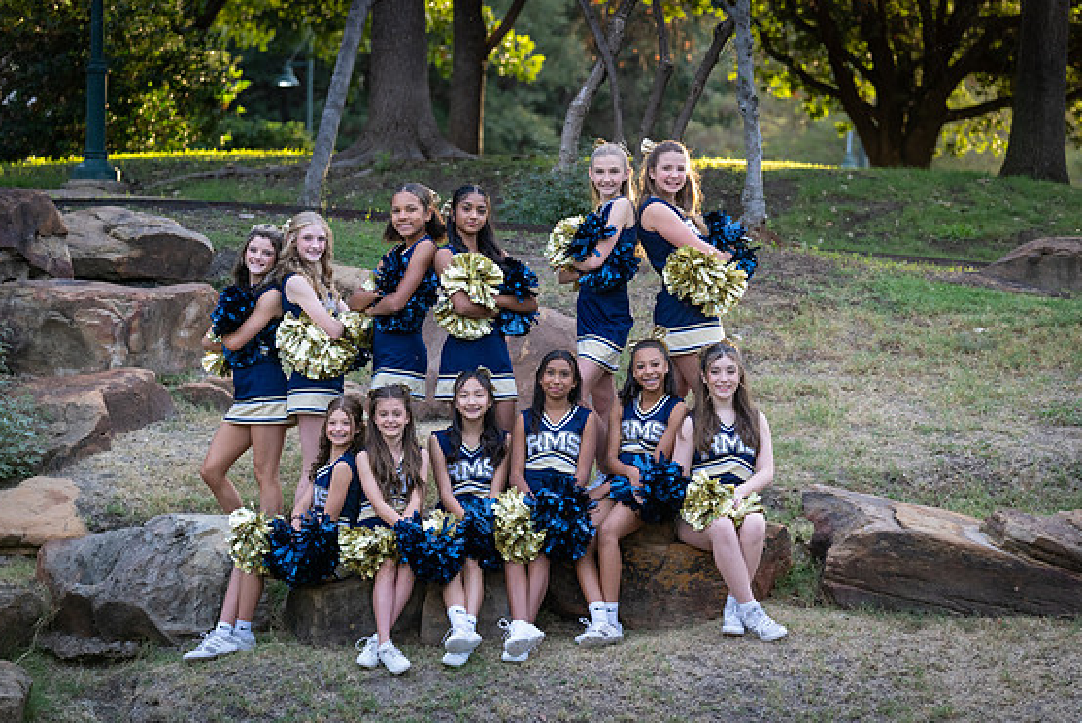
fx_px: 3969
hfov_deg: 15.5
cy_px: 368
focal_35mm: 132
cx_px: 534
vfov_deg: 10.4
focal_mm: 122
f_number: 4
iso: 800
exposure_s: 1/320
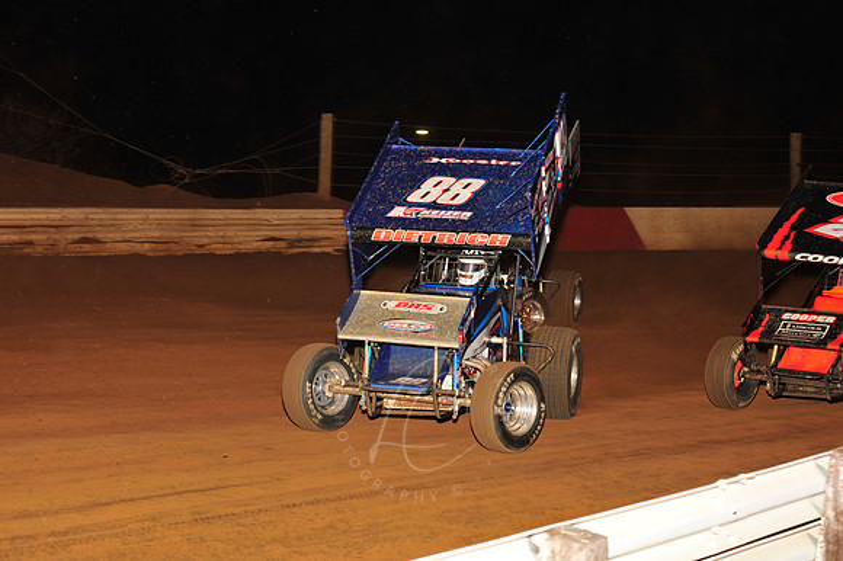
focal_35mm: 80
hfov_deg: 25.4
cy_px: 280
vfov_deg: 17.0
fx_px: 1872
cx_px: 422
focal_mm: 80
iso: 800
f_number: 6.3
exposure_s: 1/250
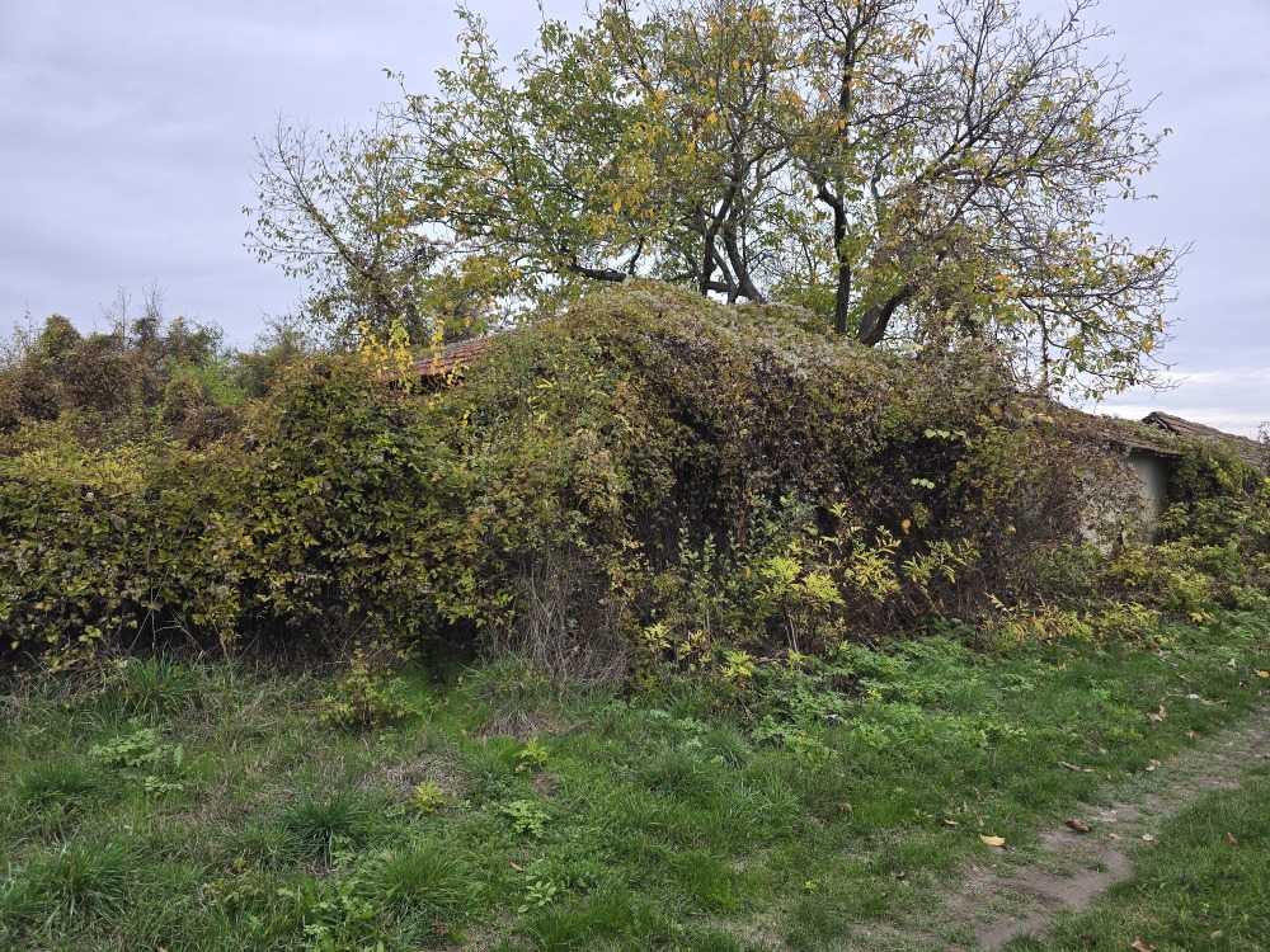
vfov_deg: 58.9
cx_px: 635
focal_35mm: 23
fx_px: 844
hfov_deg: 73.9
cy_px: 476
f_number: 1.7
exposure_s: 1/180
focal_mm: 6.3
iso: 64
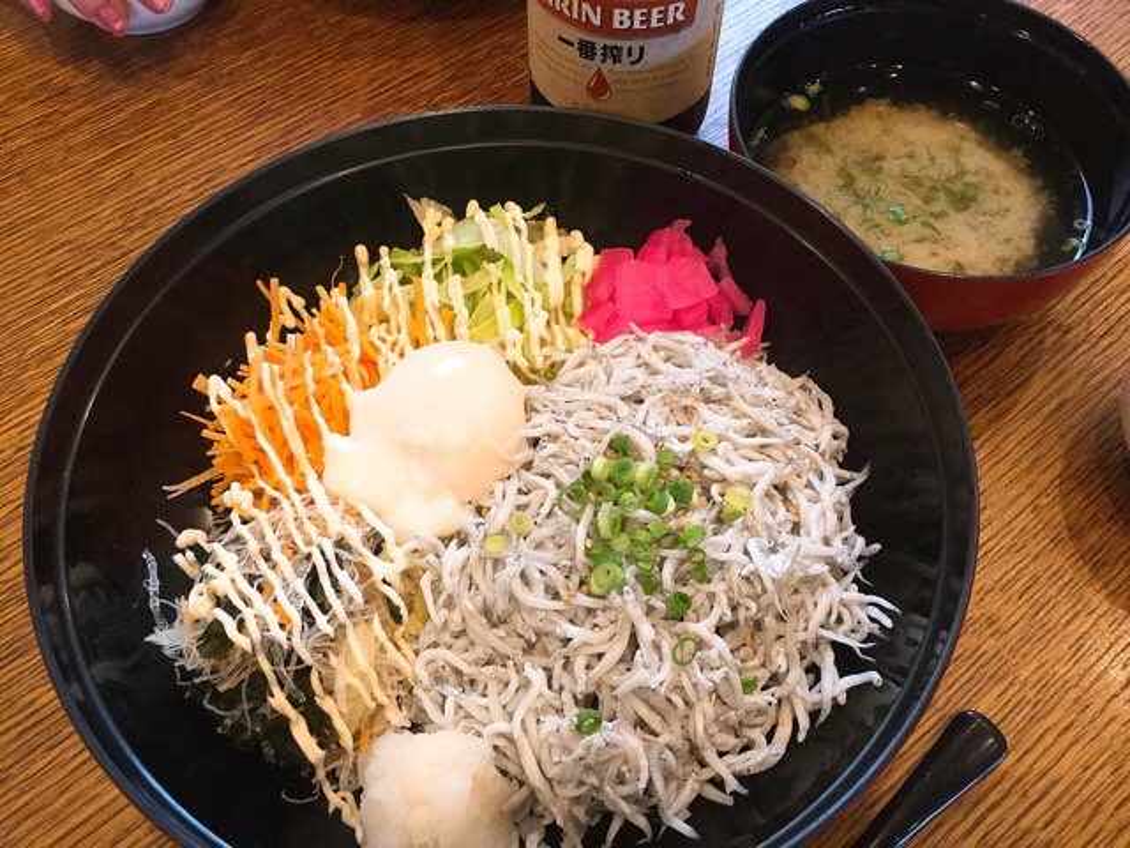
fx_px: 1012
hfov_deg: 58.4
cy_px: 424
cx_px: 565
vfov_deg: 45.4
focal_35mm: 31
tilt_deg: -60.2
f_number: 2.4
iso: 160
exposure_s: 1/33
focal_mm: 3.3
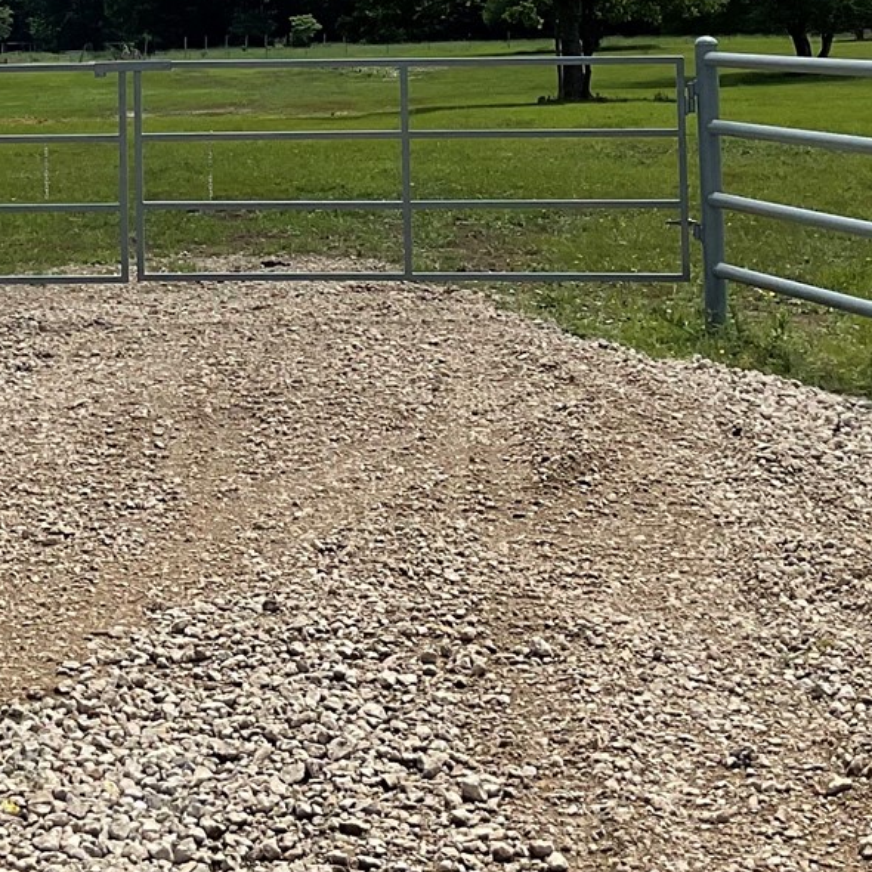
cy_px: -117
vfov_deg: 18.7
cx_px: 189
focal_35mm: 89
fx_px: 2536
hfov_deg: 19.3
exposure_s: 1/5263
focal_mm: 3
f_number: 1.8
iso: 16
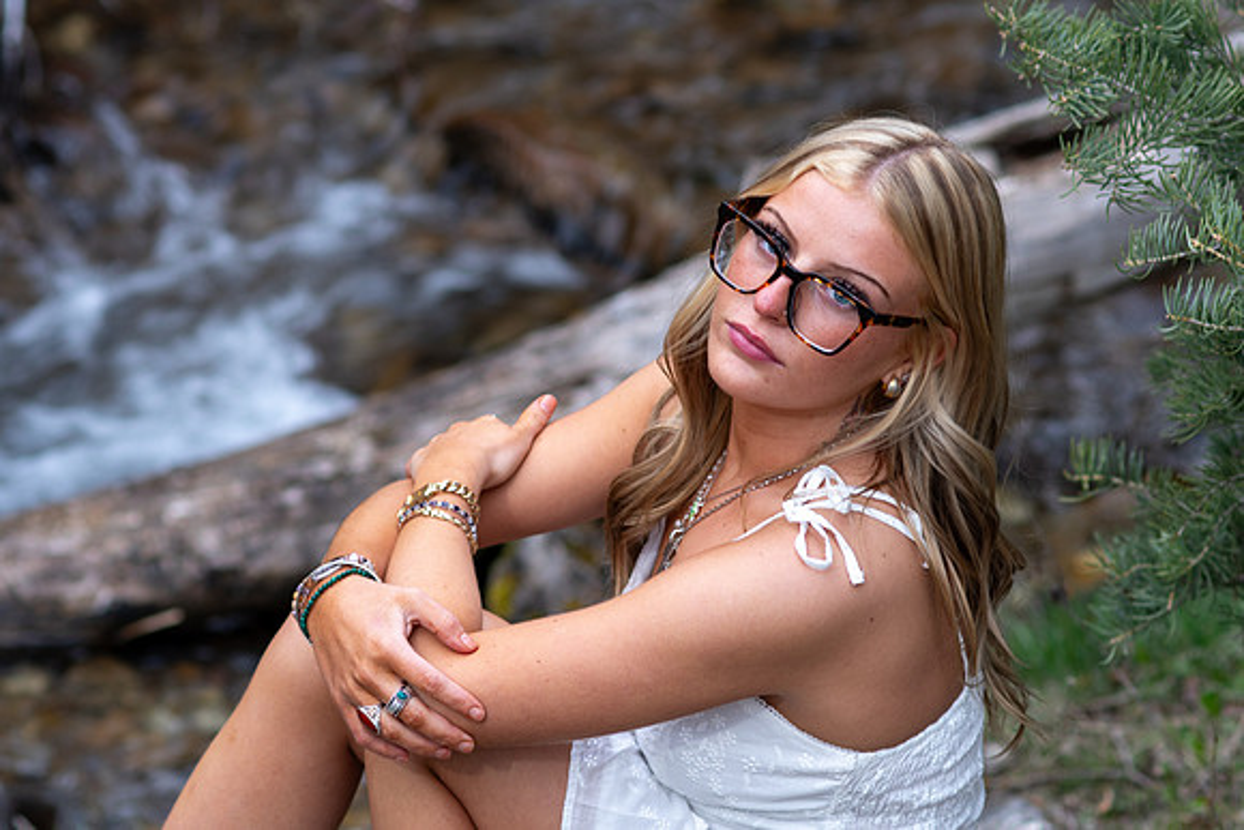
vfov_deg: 10.3
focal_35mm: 133
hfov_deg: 15.4
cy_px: 397
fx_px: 4599
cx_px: 595
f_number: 3.5
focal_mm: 85
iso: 200
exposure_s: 1/40
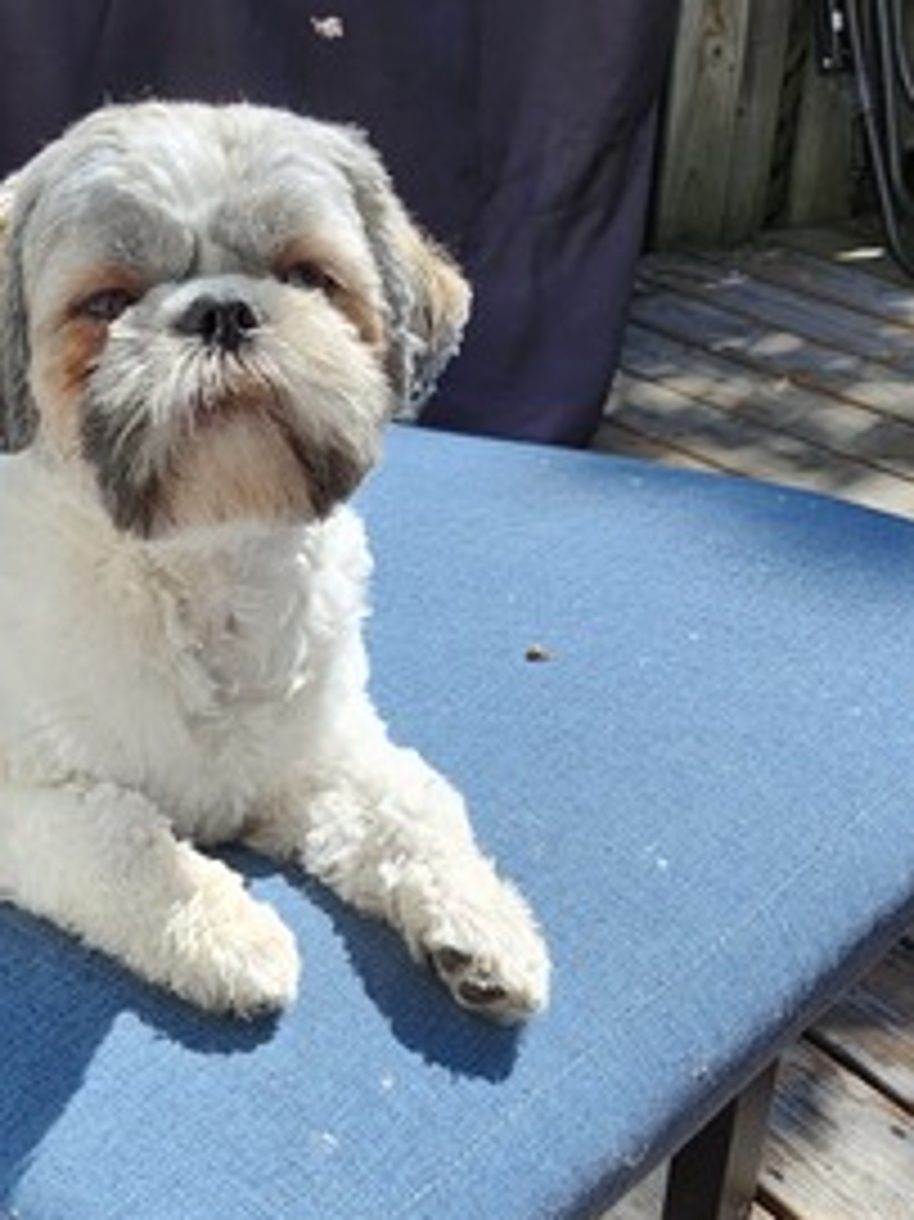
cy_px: 1026
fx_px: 1797
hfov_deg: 27.9
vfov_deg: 35.9
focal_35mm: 51
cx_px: 171
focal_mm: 5.54
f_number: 1.8
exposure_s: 1/976
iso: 25
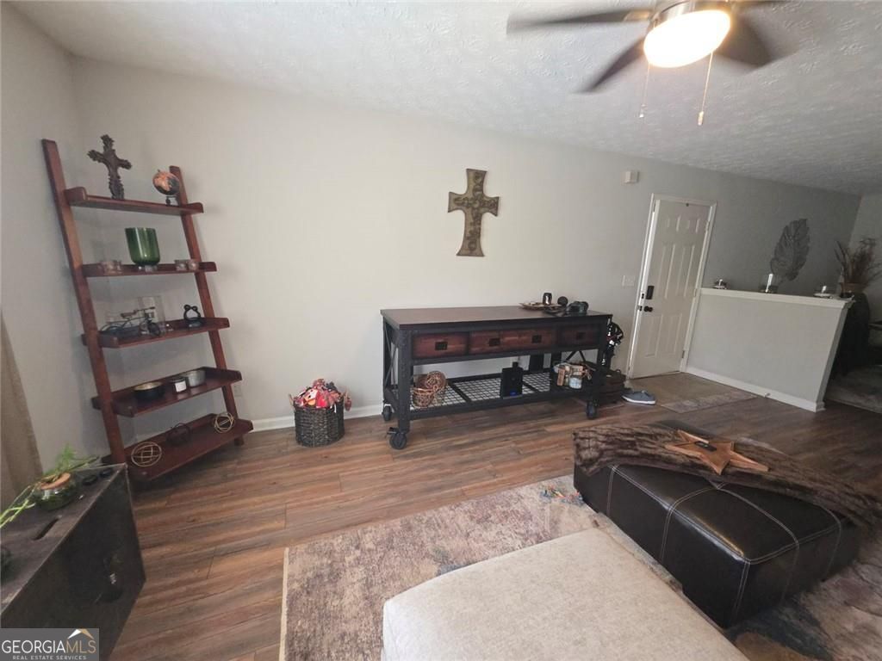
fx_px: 331
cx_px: 441
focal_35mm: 13
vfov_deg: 89.9
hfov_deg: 106.2
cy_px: 330
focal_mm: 2.2
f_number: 1.9
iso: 320
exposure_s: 1/60
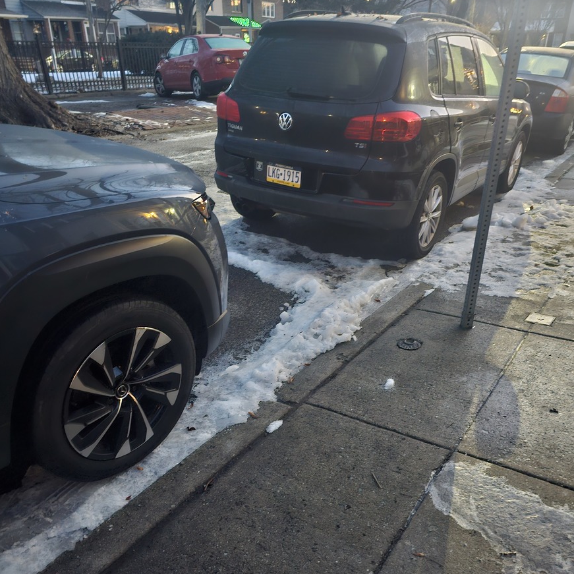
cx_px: 292
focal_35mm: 28
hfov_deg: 57.3
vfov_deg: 56.9
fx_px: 525
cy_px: 343
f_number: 1.7
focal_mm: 6.3
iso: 1250
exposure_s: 1/15
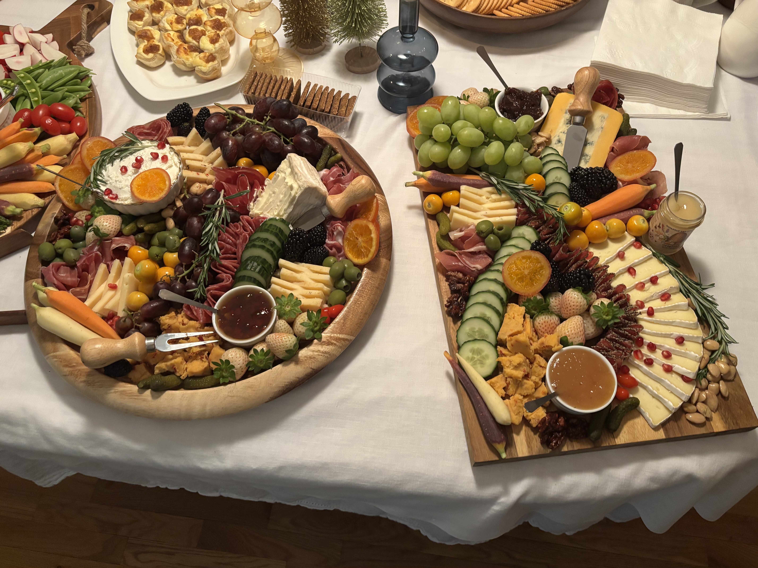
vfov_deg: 53.1
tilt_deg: -61.0
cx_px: 379
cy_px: 284
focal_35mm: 26
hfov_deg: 67.3
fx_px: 569
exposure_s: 1/40
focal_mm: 5.96
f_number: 1.6
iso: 500
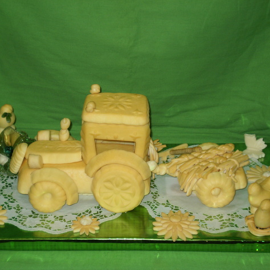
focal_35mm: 74
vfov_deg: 23.4
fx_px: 653
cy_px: 136
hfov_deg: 23.4
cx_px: 128
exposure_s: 1/40
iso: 100
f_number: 4.2
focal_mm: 10.3
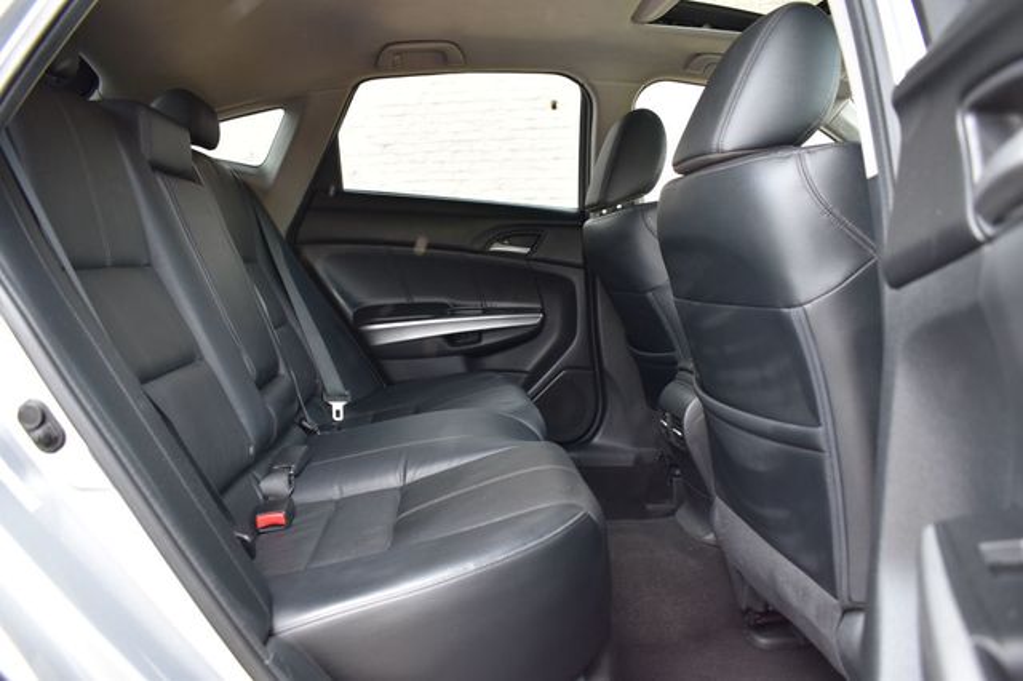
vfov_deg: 47.9
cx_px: 512
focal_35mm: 27
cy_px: 340
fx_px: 767
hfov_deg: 67.4
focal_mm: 18
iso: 400
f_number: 4.5
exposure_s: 1/80
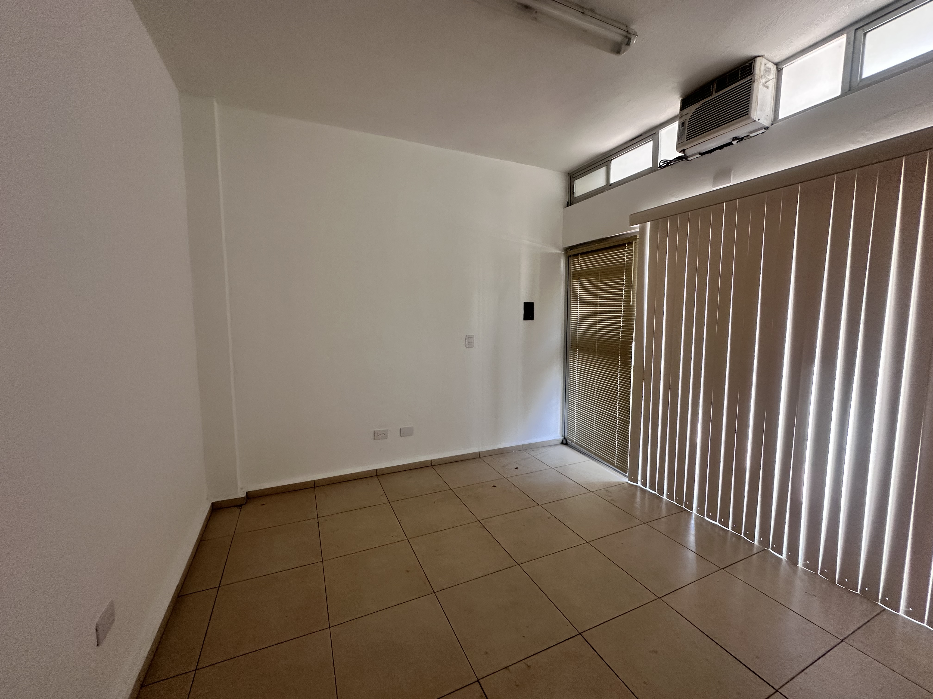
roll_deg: +0.6
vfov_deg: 85.7
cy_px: 350
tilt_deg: -4.4
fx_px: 377
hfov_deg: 102.1
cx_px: 466
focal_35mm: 14
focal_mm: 2.22
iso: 160
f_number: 2.2
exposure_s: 1/99
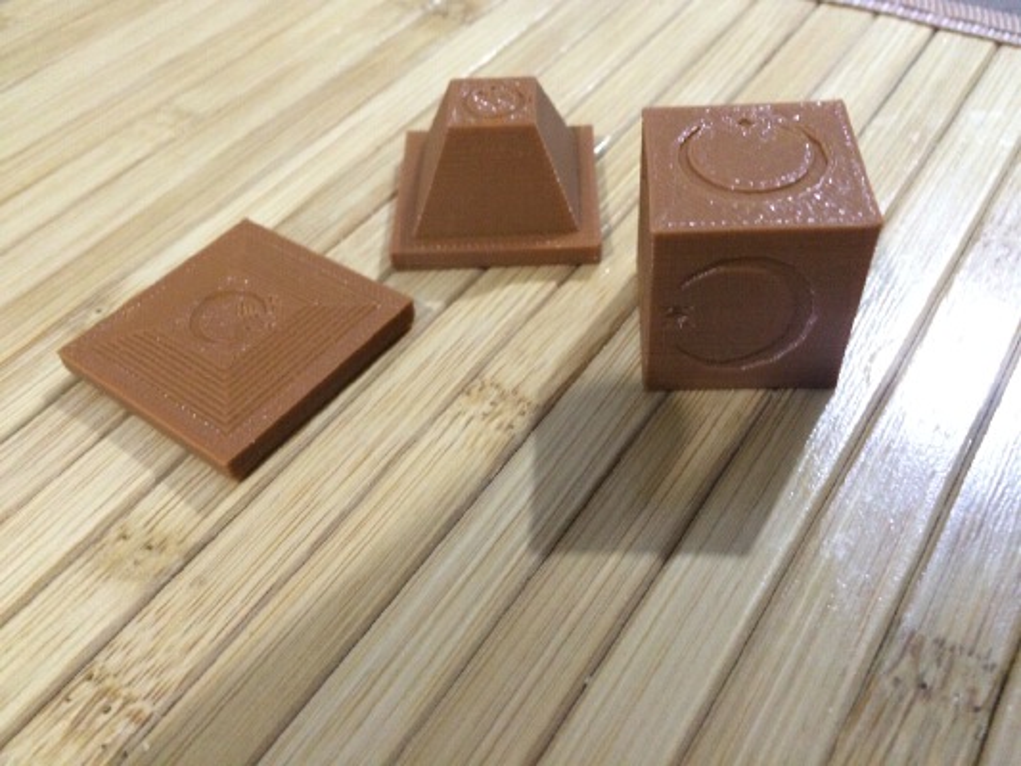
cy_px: 383
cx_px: 510
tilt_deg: -47.6
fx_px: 856
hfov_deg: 61.6
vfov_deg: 48.2
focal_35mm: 29
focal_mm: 4.15
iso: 400
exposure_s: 1/17
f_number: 2.2
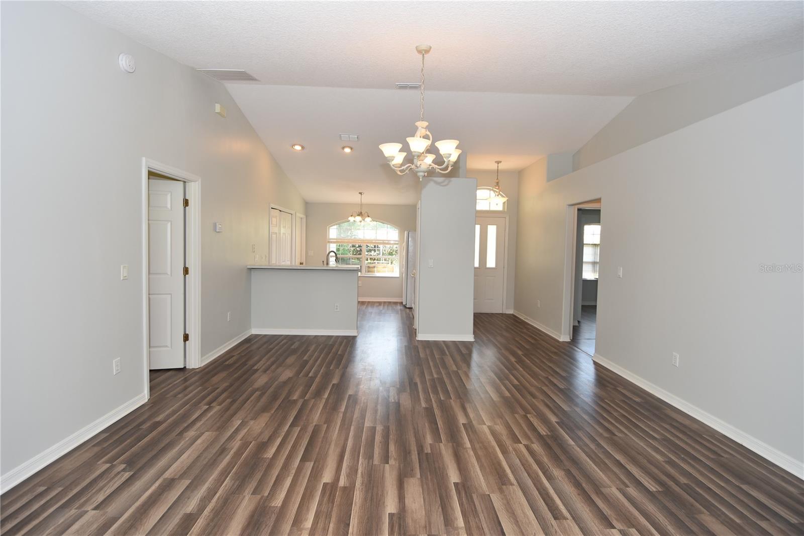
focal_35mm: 16
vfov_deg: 72.0
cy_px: 268
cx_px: 402
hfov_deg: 95.0
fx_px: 368
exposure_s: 1/60
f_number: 4
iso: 220
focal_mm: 11
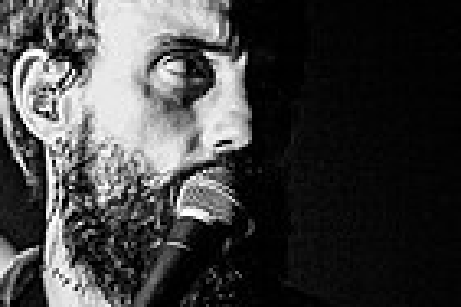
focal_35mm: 379
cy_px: 294
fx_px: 4853
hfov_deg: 5.4
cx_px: 311
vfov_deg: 3.6
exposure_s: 1/800
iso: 2000
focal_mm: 92
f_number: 2.8
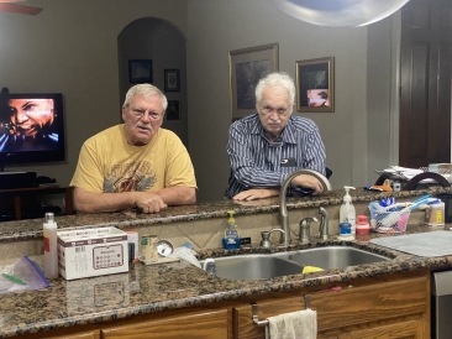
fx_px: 679
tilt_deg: -6.2
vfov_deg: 28.0
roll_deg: +1.6
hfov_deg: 36.8
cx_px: 226
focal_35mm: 52
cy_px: 170
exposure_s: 1/60
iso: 400
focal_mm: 6
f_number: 2
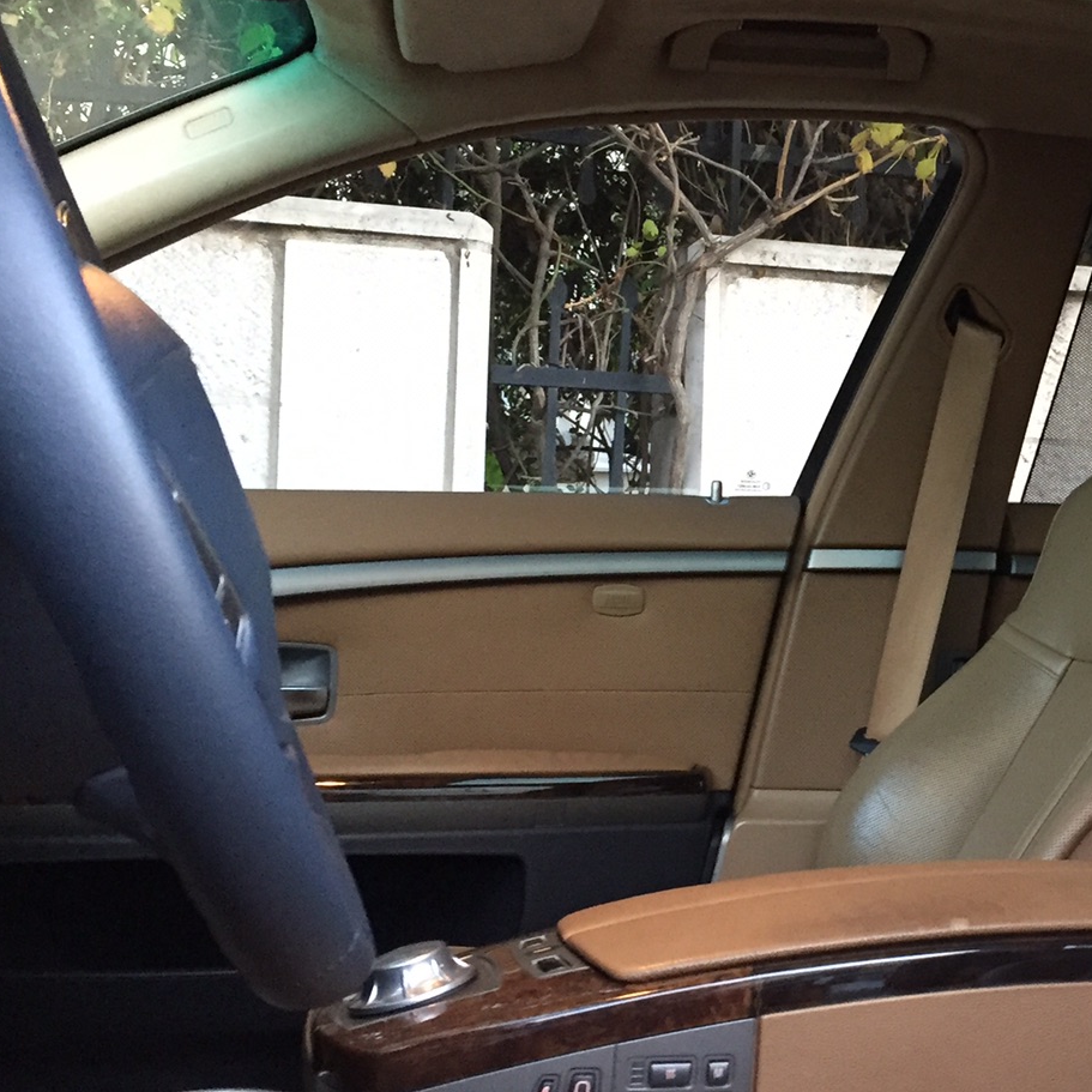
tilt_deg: +2.8
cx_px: 1040
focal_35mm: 54
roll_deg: -2.0
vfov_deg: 31.6
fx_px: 1927
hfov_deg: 29.9
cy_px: 459
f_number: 2.2
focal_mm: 4.15
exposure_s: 1/20
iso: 250
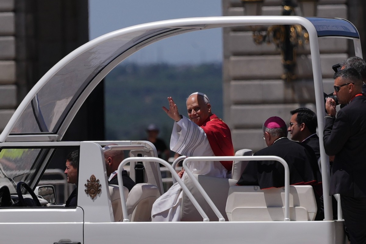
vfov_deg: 5.5
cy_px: 122
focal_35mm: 252
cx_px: 183
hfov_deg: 8.2
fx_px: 2562
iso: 160
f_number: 2.8
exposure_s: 1/10000
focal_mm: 168
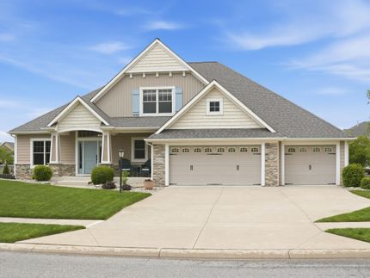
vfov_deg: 37.2
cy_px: 138
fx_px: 412
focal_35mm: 39
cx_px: 173
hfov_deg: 48.3
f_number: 5.6
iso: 1600
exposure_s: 1/4000
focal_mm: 23
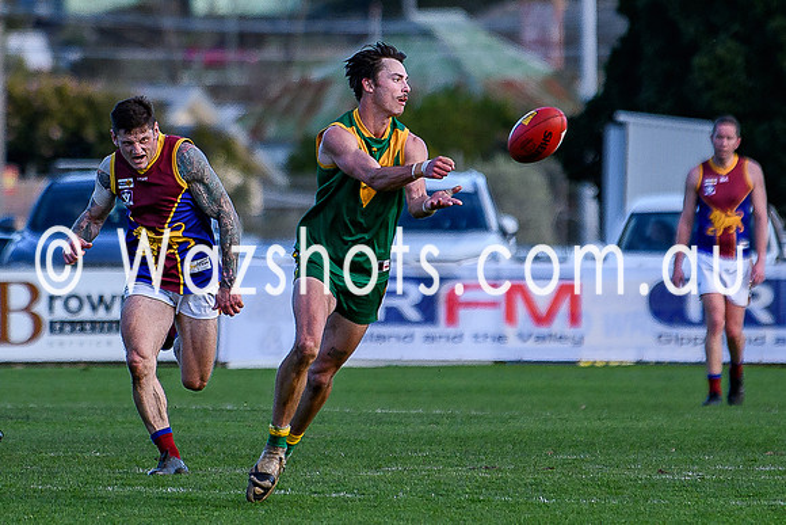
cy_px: 196
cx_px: 386
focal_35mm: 882
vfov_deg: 1.6
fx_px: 19270
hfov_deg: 2.3
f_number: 2.8
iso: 220
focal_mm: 200
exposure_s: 1/1600
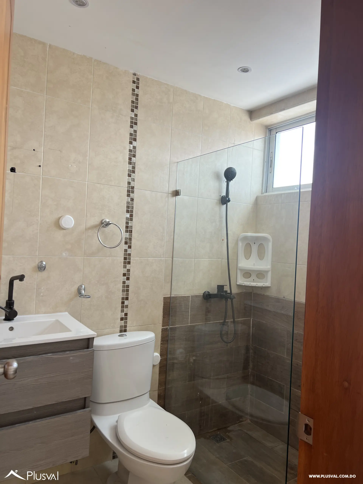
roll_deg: -2.7
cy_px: 242
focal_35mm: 26
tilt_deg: +0.7
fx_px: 364
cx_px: 182
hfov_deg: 53.1
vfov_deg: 67.3
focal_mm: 5.7
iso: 32
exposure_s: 1/130
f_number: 1.5
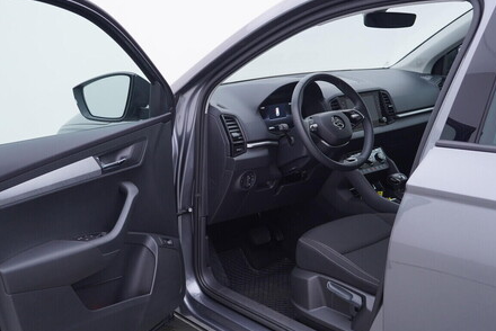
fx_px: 620
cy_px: 176
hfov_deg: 43.4
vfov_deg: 29.9
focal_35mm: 45
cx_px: 200
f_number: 3.2
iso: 125
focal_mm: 24
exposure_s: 1/60
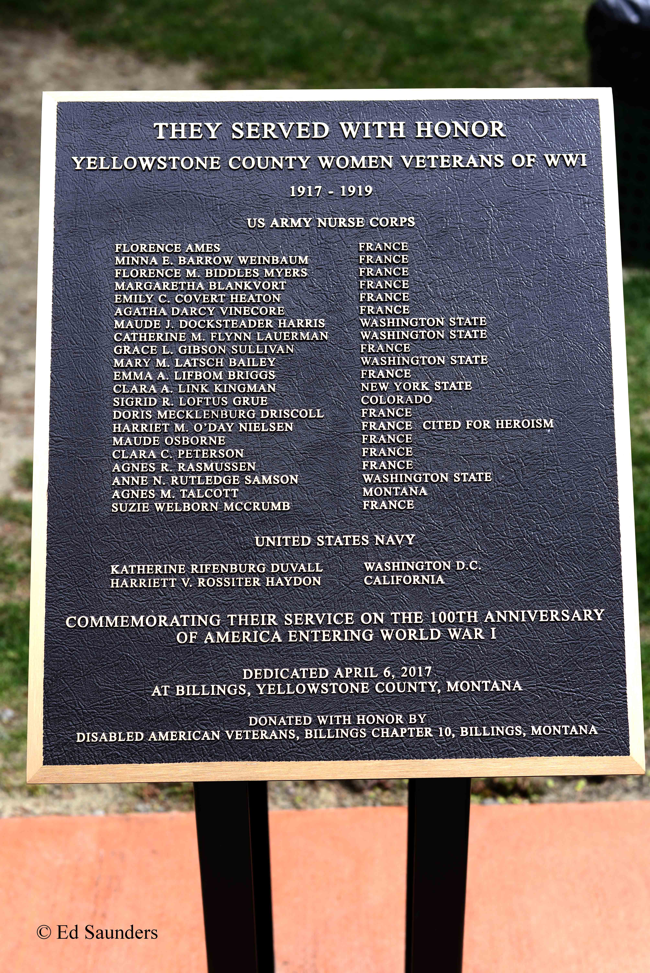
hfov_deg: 27.0
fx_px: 1353
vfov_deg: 39.6
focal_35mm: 50
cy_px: 486
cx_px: 325
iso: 100
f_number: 4.5
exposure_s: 1/400
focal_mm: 50
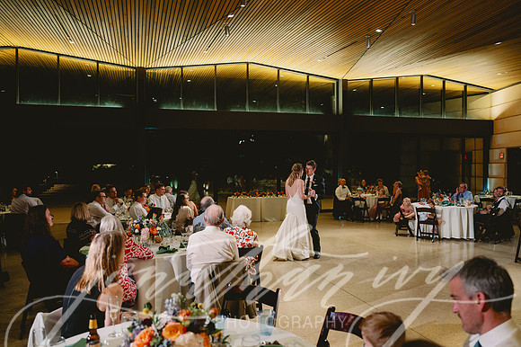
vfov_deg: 44.9
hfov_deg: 63.7
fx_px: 419
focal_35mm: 29
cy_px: 174
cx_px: 260
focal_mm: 29
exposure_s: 1/160
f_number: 2.8
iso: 1250
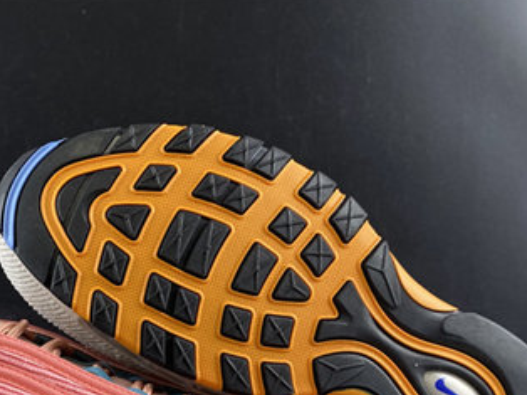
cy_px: 431
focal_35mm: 58
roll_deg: +0.8
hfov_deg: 32.7
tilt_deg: -7.3
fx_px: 882
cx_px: 141
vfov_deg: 23.7
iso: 64
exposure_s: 1/100
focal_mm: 4.25
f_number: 1.8
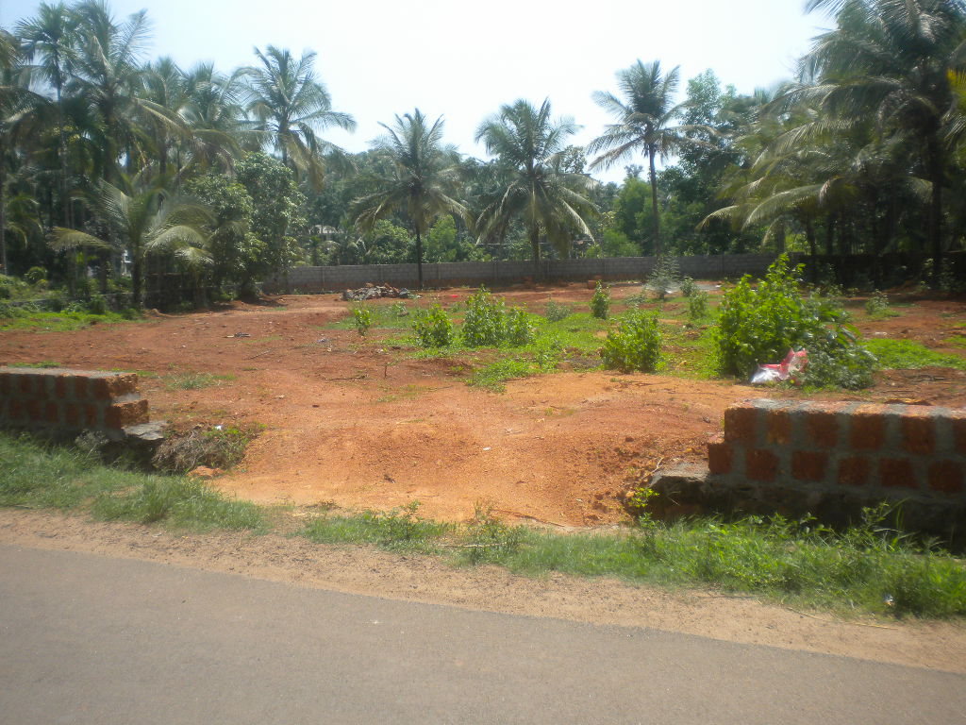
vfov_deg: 40.7
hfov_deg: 52.6
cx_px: 483
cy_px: 362
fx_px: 977
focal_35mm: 35
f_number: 4.6
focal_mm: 6.3
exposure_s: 1/600
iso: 113
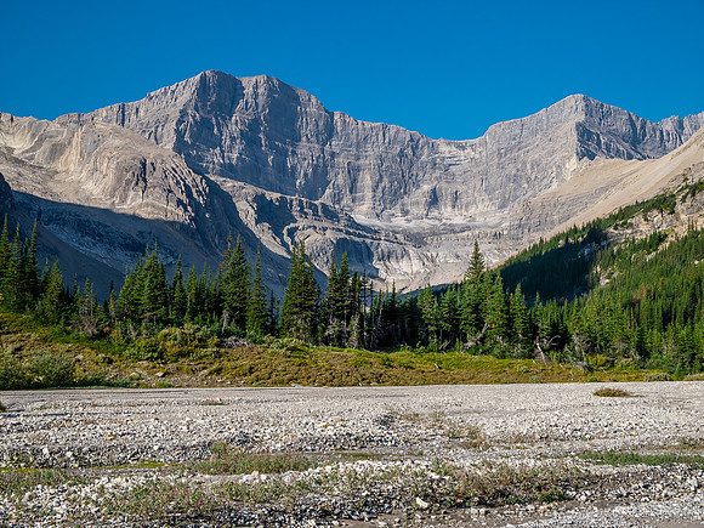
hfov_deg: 34.3
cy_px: 264
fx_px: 1139
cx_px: 352
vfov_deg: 26.1
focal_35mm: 56
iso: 200
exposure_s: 1/400
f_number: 8
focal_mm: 28
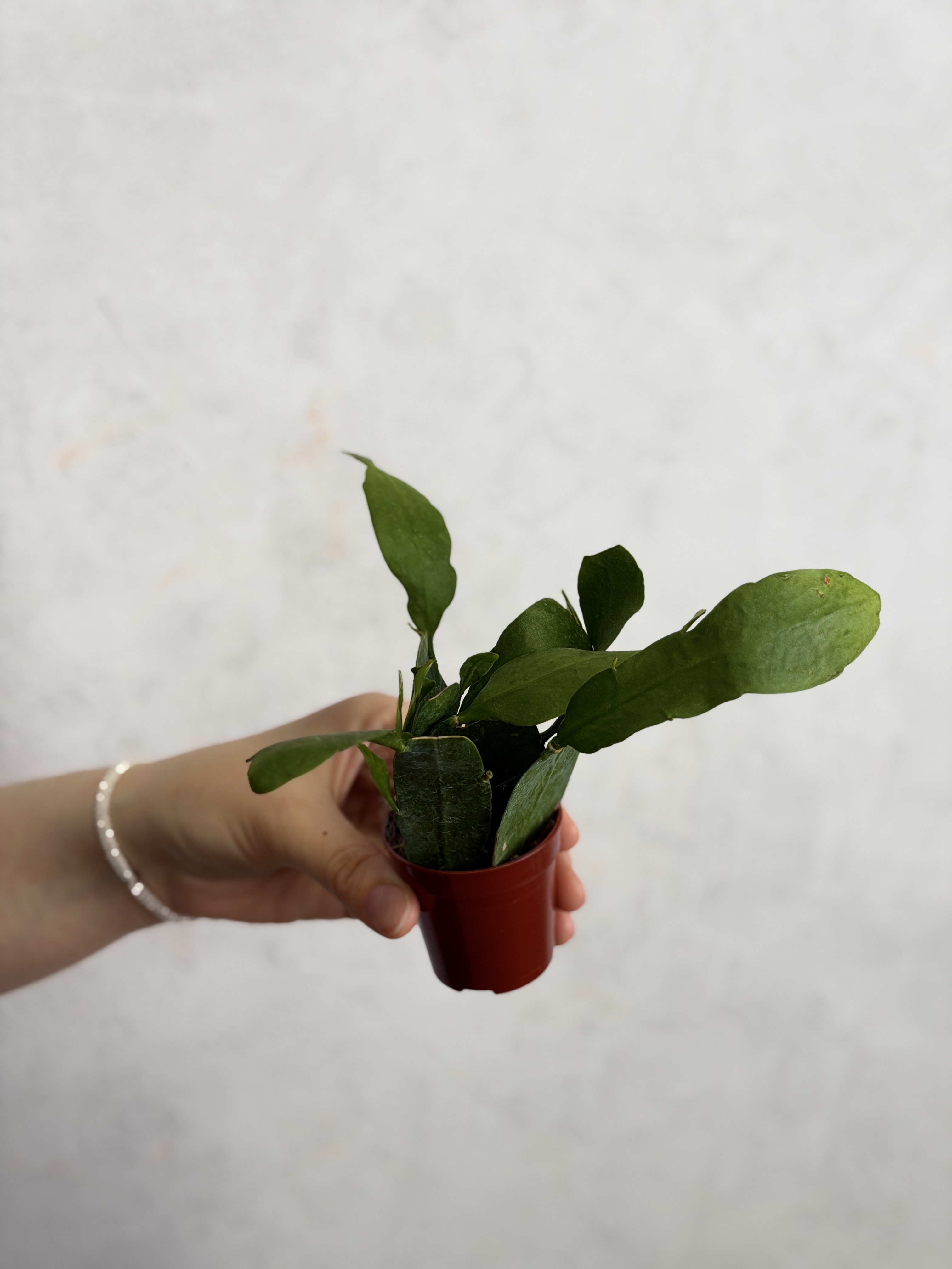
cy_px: 634
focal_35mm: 48
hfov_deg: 30.3
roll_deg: +0.4
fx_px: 1760
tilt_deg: -12.5
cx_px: 476
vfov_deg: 39.7
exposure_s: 1/258
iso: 64
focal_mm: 6.76
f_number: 1.78
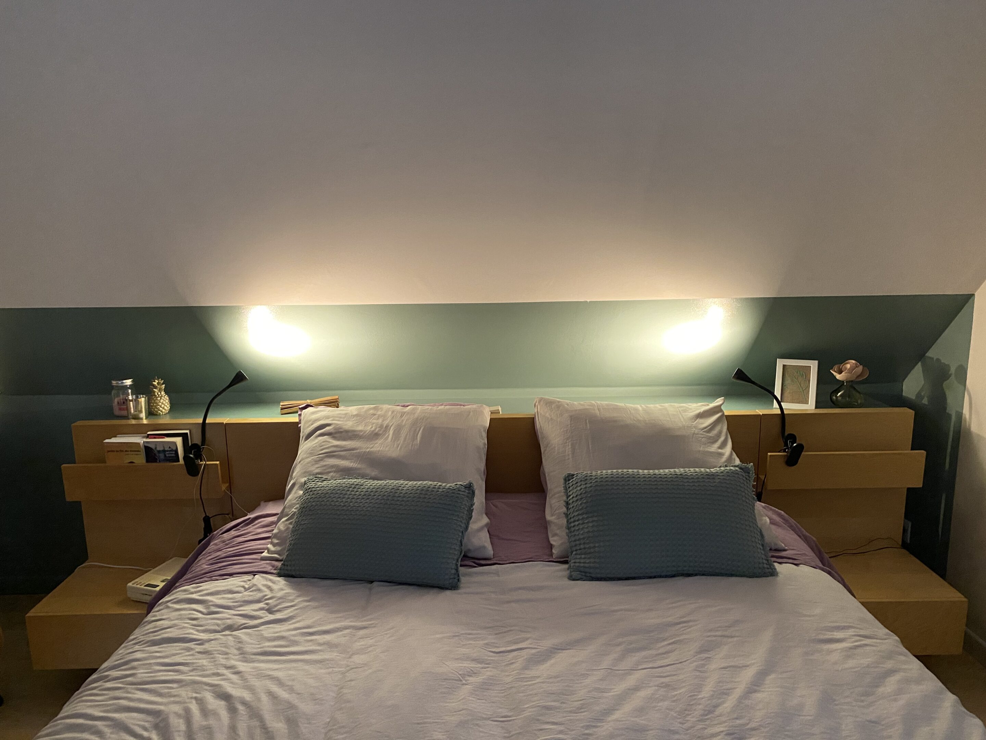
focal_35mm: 26
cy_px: 370
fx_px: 741
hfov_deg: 67.3
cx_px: 493
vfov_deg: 53.1
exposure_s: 1/42
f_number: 1.8
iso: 500
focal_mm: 4.25
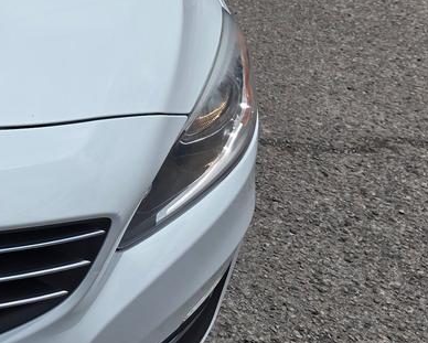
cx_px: -221
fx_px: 938
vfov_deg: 20.4
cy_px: 50
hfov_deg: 21.4
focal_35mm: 74
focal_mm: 6.3
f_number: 1.7
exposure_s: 1/7944
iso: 50
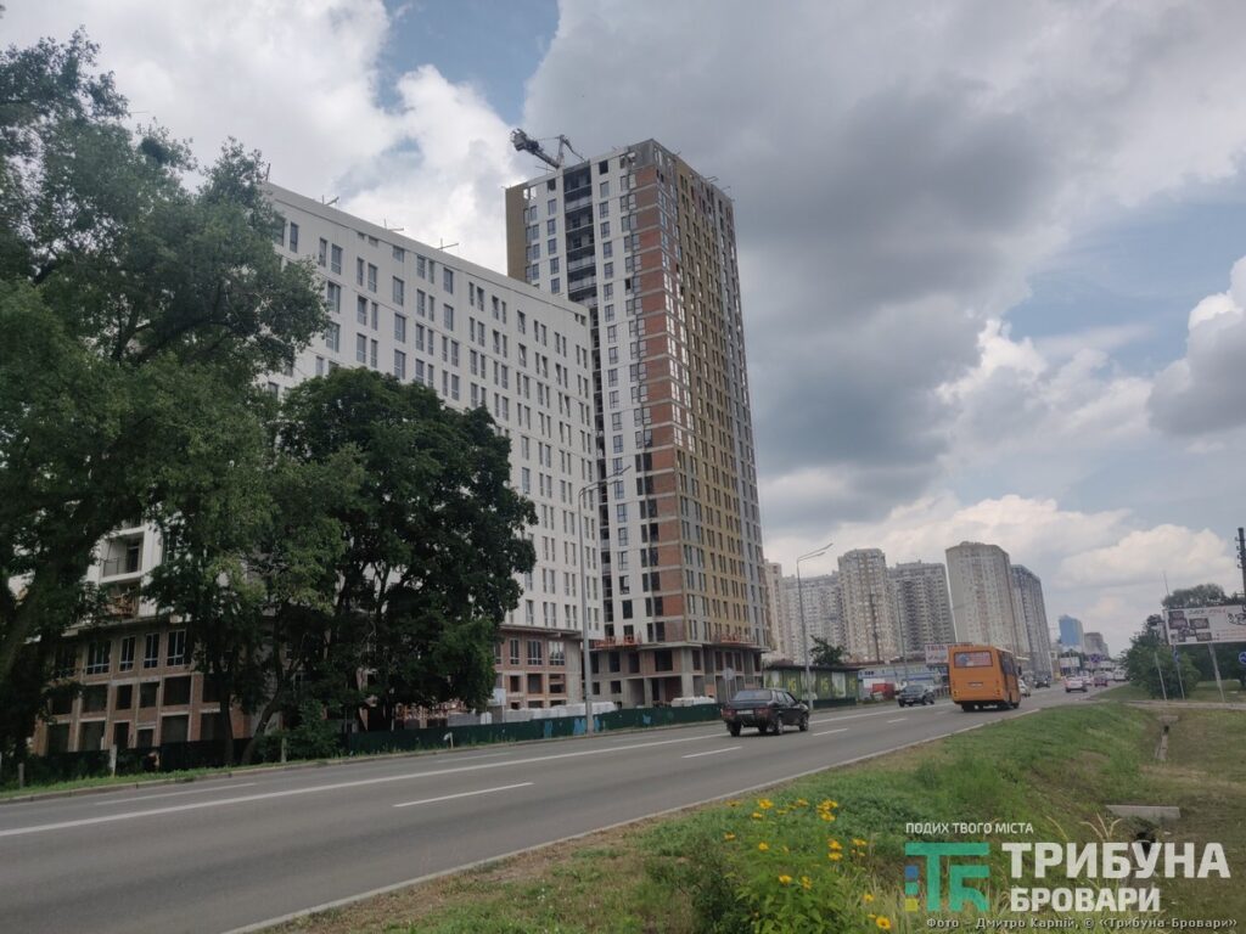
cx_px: 623
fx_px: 900
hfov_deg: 69.4
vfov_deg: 54.9
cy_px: 467
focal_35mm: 25
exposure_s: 1/2553
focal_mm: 4.25
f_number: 1.7
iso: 100
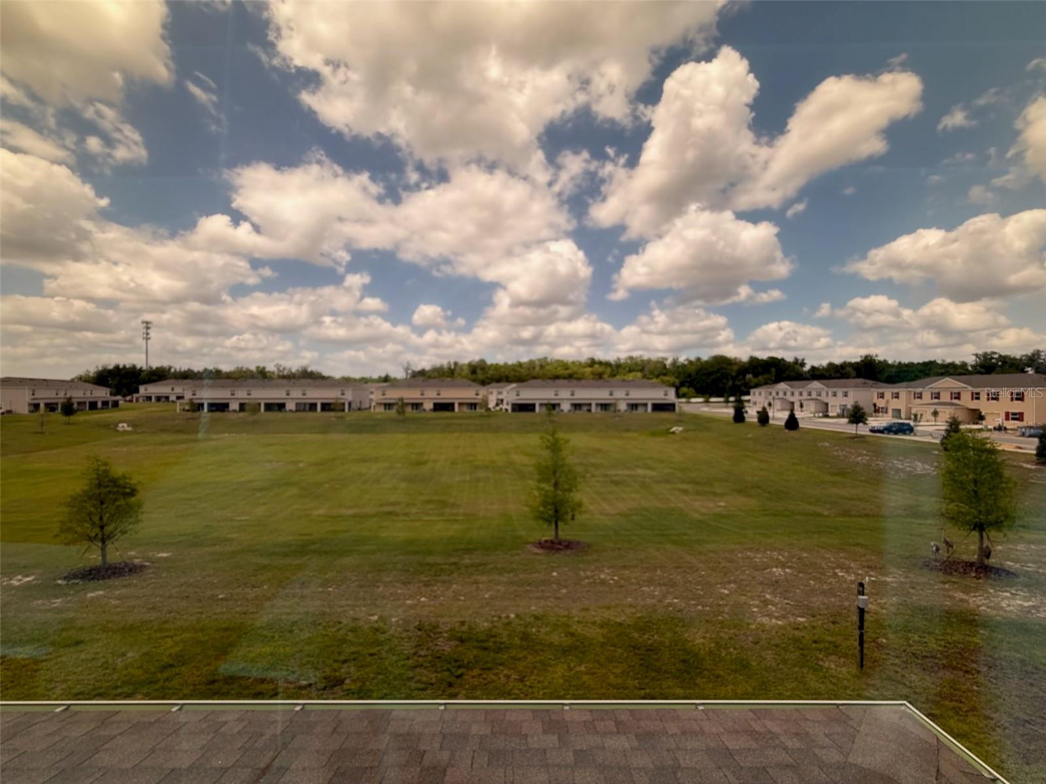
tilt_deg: -0.3
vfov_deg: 85.7
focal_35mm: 14
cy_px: 392
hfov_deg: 102.1
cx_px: 523
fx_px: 423
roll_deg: +0.0
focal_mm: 2.22
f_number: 2.2
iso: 64
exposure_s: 1/502
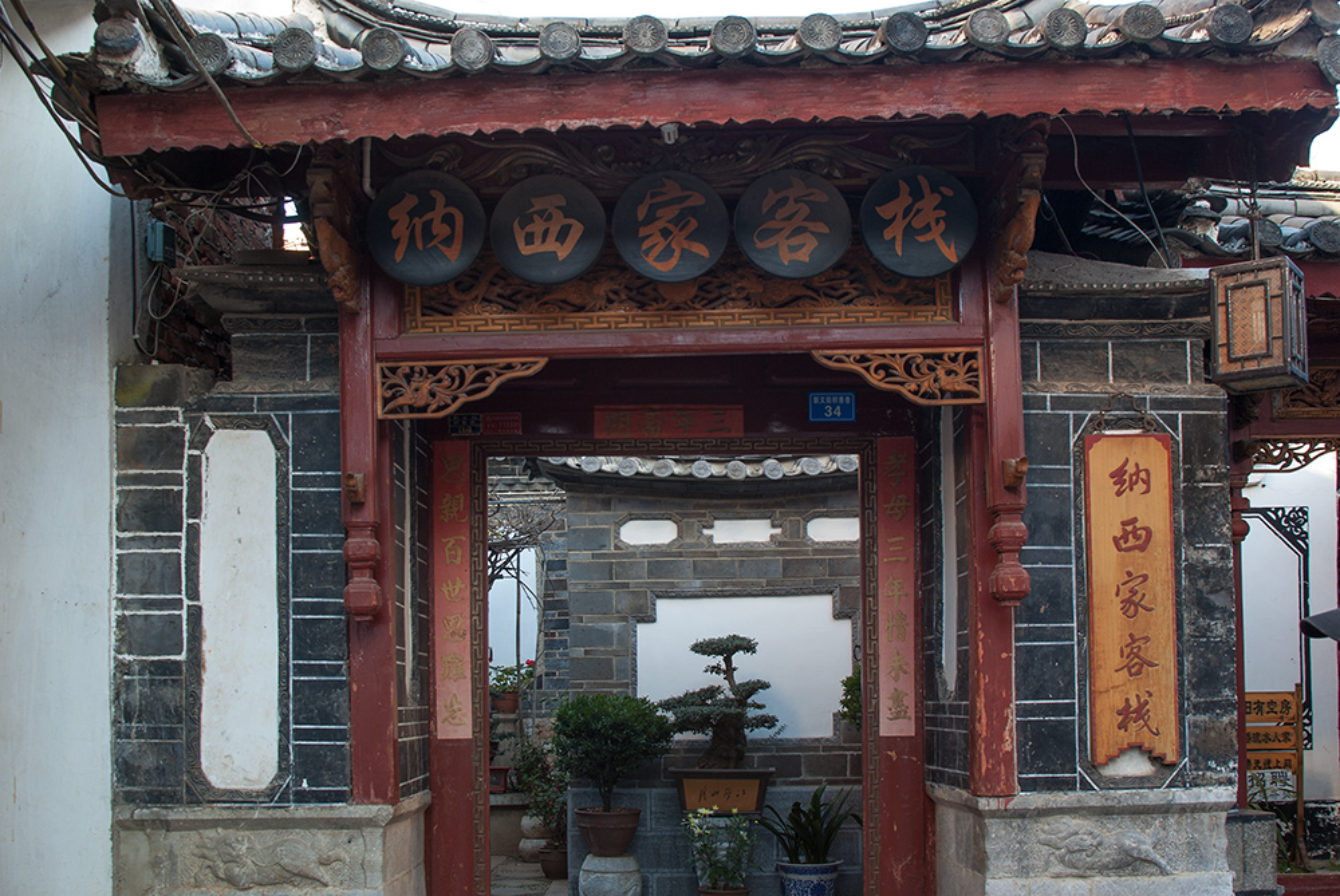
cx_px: 670
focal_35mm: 36
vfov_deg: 37.0
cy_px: 448
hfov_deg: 53.1
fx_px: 1341
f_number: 8
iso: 200
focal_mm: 24
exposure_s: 1/10
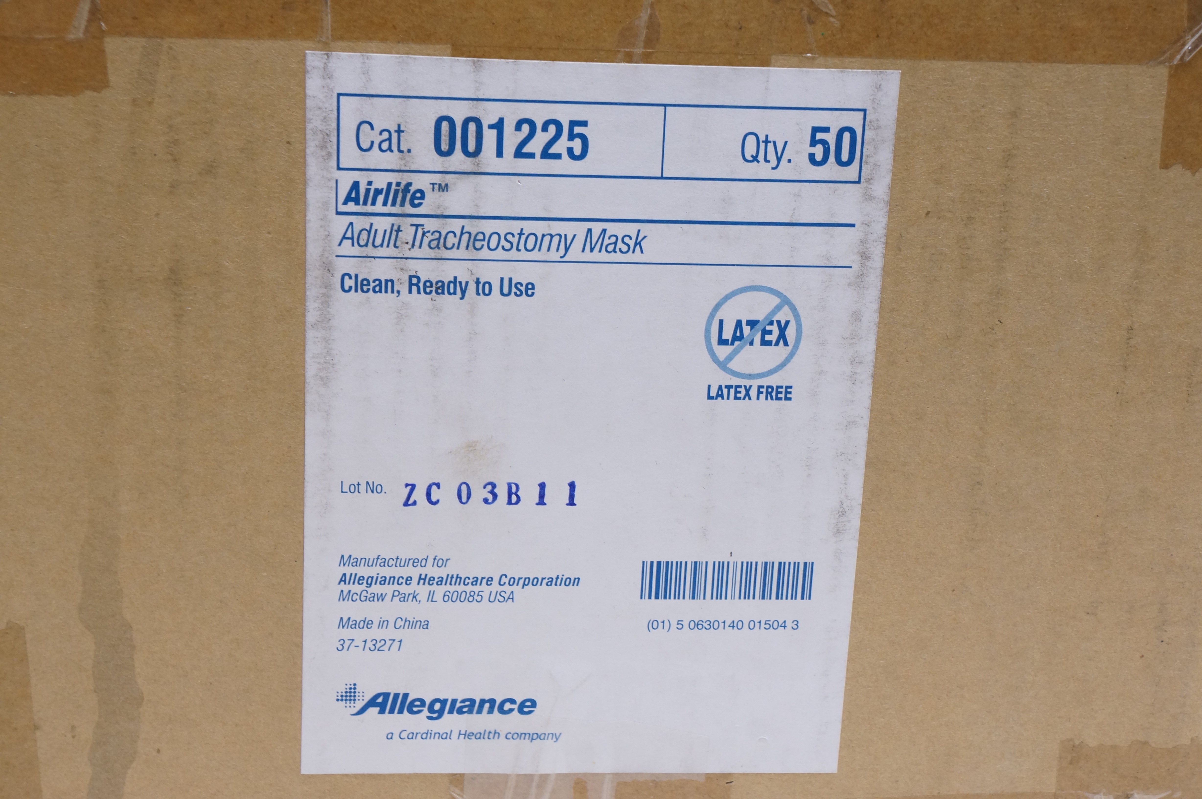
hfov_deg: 31.9
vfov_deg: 21.5
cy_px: 400
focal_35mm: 63
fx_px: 2101
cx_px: 601
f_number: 9
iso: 800
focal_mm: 42
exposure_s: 1/20
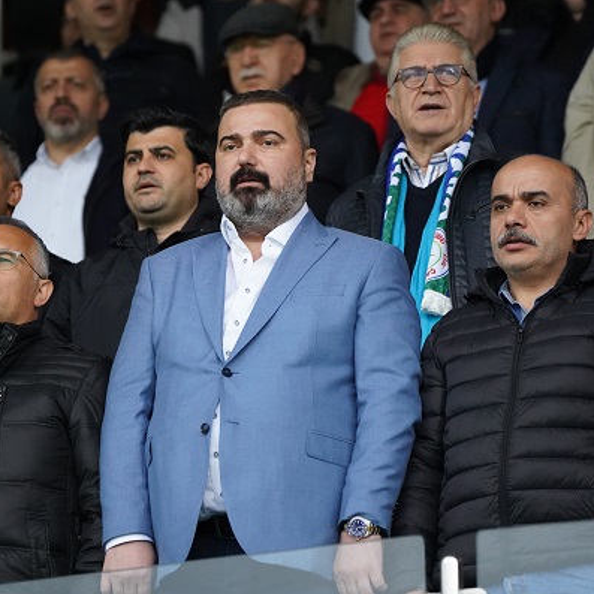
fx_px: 6678
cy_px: 296
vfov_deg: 5.1
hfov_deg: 5.1
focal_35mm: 344
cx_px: 206
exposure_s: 1/2000
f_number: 5.6
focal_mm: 268
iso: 6400
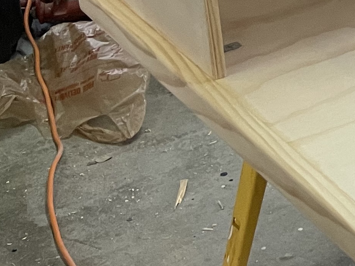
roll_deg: -1.5
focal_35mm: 113
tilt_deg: -19.7
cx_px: 769
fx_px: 1159
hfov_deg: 13.9
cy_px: -168
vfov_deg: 12.3
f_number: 1.6
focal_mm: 4.2
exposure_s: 1/60
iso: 100
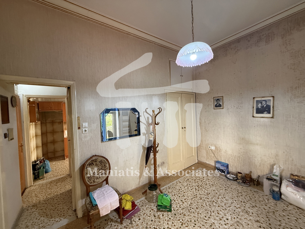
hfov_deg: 102.1
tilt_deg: -0.9
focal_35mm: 14
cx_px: 152
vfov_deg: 85.7
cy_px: 114
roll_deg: +1.7
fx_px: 123
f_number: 2.2
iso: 250
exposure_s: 1/50
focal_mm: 2.22
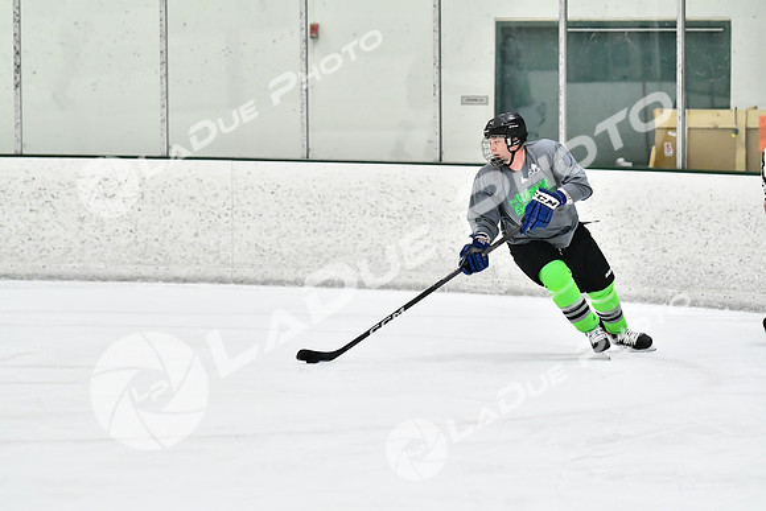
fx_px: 4310
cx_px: 383
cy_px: 256
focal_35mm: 202
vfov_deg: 6.8
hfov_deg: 10.2
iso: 6400
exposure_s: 1/1600
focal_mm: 135
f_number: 2.8
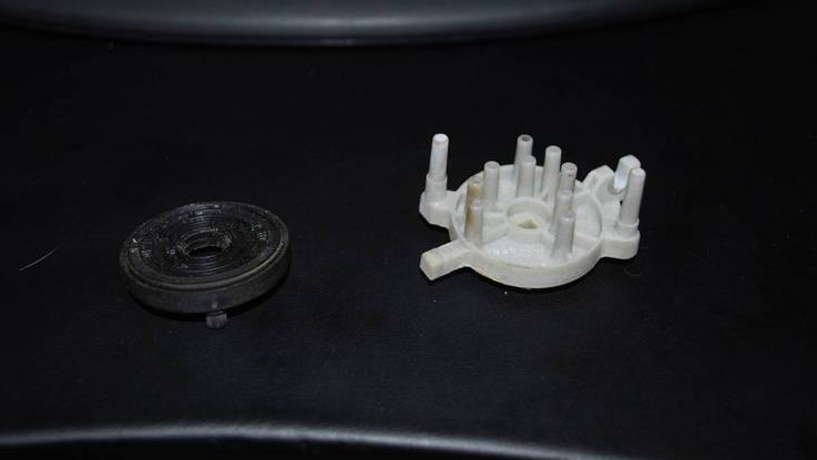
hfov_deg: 45.5
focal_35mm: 45
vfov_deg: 26.5
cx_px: 397
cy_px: 170
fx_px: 975
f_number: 4.5
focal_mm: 26
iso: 200
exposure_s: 1/60
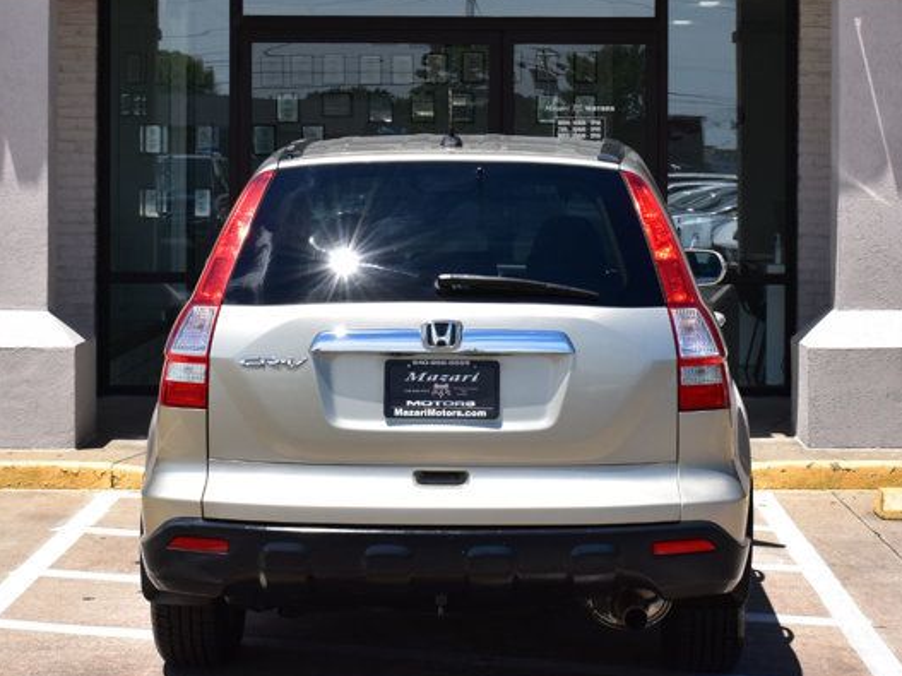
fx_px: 2188
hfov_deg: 23.3
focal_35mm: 84
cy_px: 190
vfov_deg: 17.5
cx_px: 503
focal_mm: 30
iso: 360
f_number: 11
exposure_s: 1/500
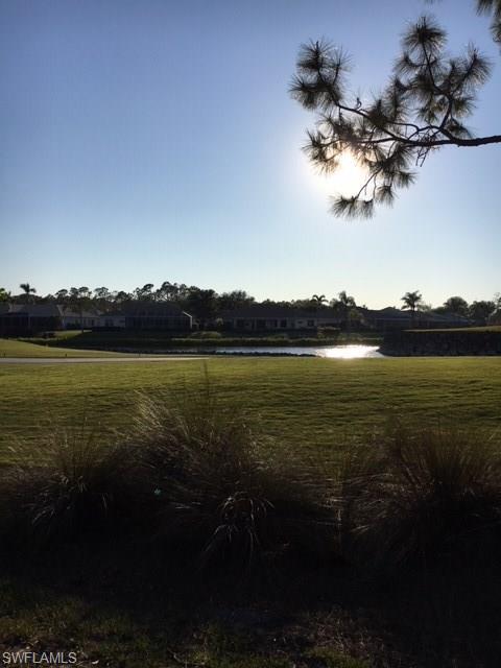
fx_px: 560
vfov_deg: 61.7
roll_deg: +0.2
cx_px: 250
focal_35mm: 29
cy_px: 334
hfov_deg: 48.2
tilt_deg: -0.3
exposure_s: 1/4049
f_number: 2.2
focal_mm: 4.15
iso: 25
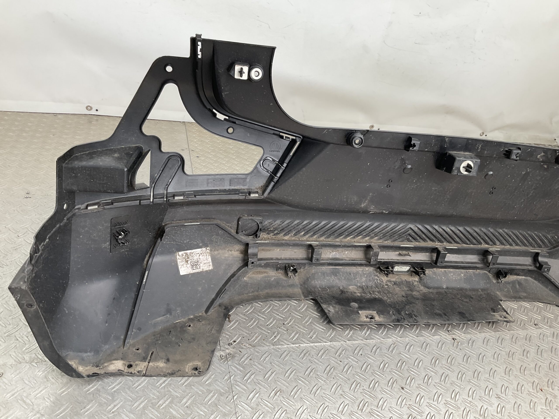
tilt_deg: -32.0
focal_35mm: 29
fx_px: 468
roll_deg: -15.9
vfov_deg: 48.2
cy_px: 210
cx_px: 280
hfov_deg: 61.7
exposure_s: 1/120
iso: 32
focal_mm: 3
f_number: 1.8
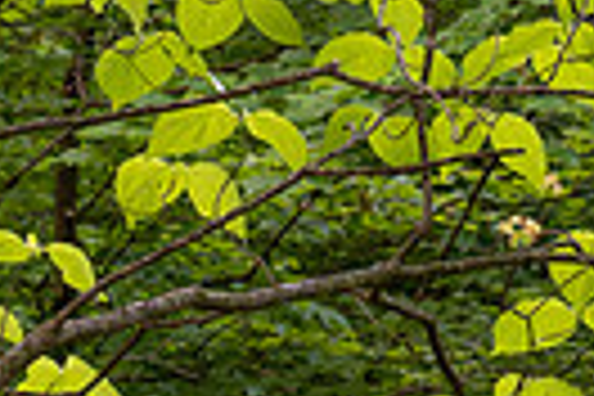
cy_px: 223
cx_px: 1134
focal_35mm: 580
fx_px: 9569
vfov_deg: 2.4
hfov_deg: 3.5
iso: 400
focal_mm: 88
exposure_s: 1/4
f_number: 13
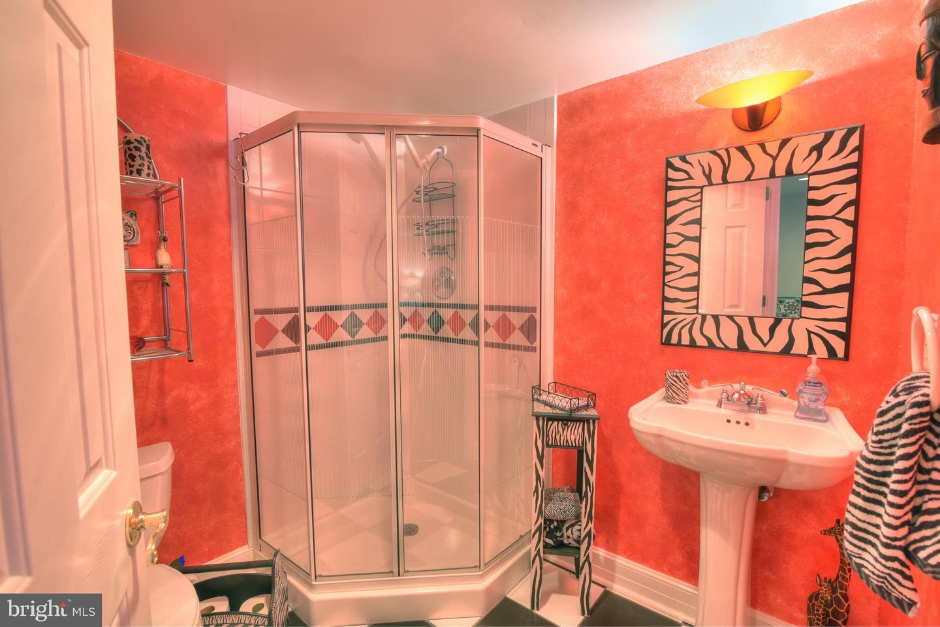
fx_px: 418
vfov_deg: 73.8
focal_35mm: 16
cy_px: 314
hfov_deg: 96.7
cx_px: 470
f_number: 5.6
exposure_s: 1/30
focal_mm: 16
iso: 1250
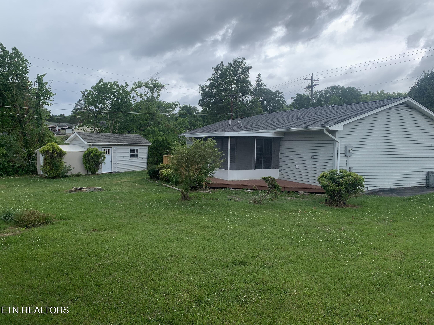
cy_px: 162
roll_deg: -1.3
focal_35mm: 26
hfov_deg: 67.3
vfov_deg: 53.1
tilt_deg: -4.5
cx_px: 217
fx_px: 326
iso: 25
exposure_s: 1/1490
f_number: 1.8
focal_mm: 4.25
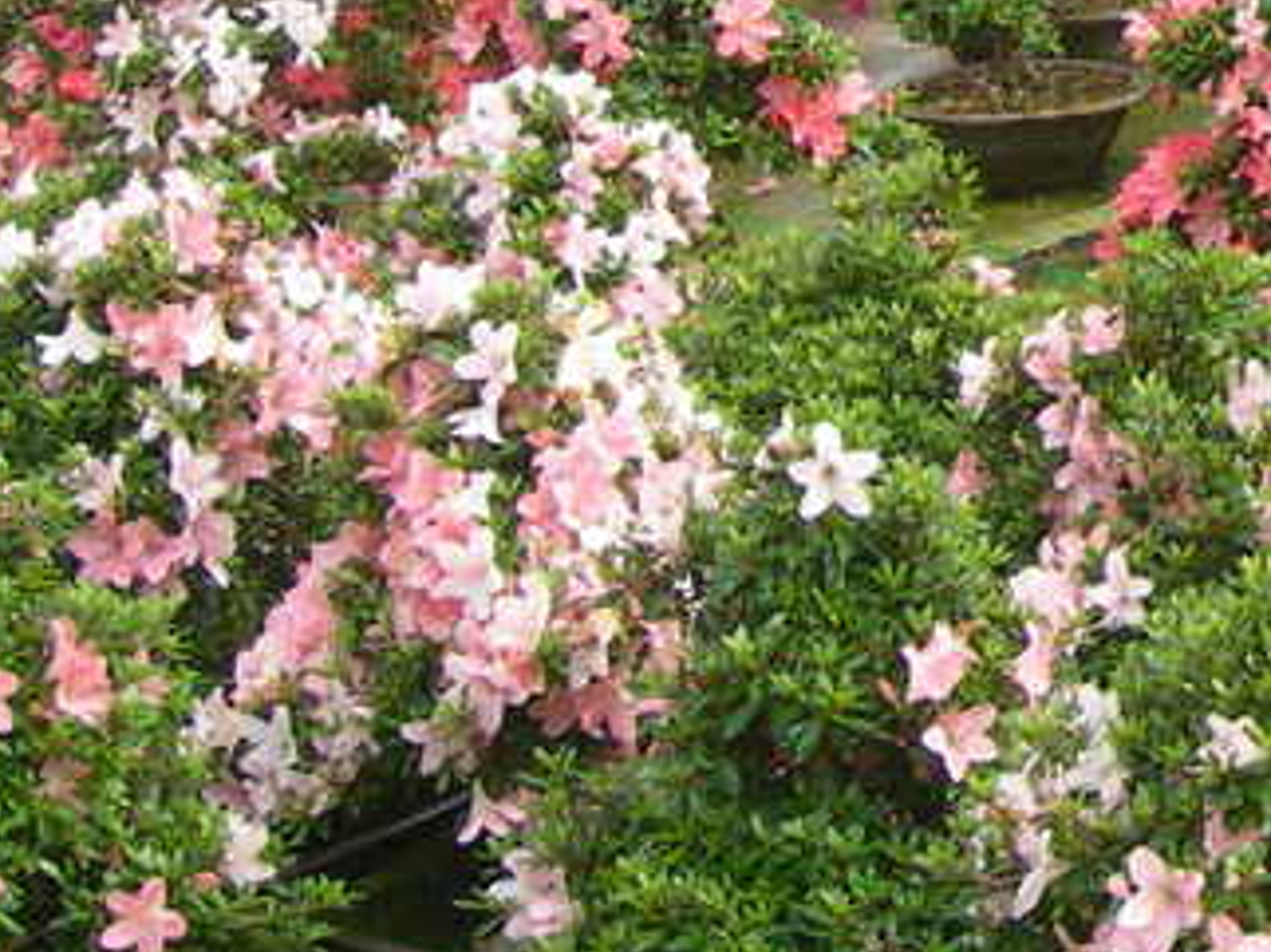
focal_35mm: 121
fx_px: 4439
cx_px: 1780
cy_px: 115
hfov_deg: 15.3
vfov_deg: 12.2
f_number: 2.8
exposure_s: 1/143
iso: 50
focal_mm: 7.8
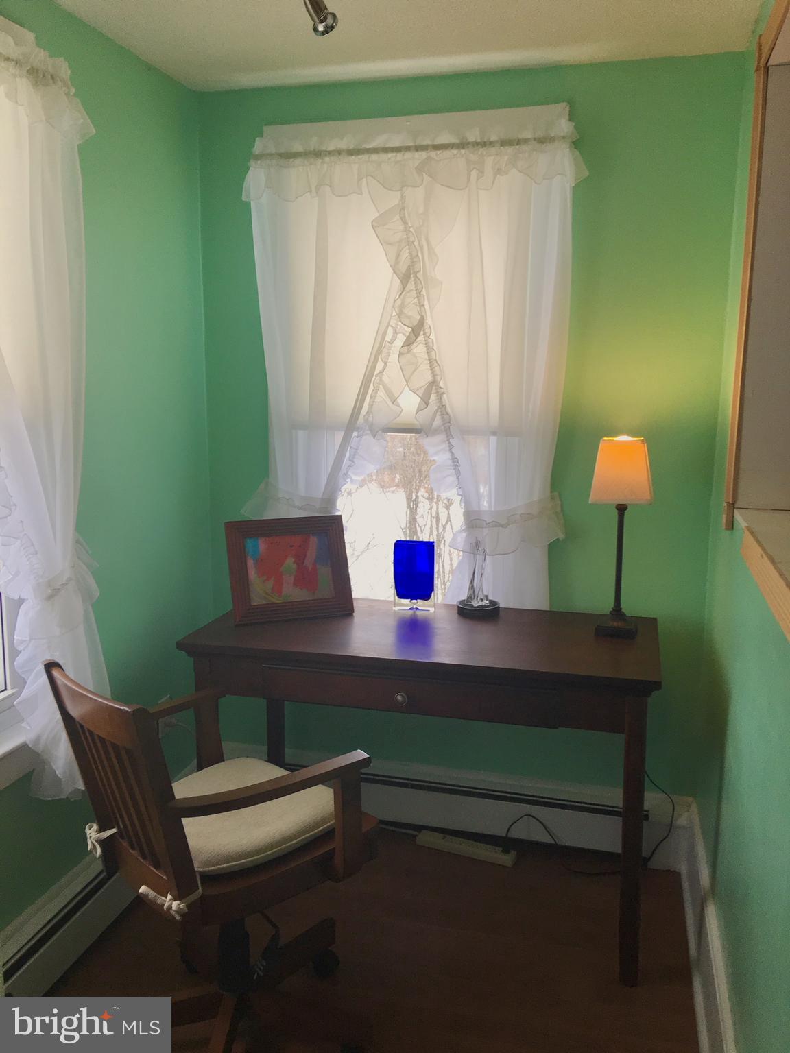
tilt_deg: -10.0
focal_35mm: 29
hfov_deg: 48.2
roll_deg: -0.3
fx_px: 882
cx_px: 395
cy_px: 526
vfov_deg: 61.7
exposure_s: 1/120
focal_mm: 4.15
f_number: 2.2
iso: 40
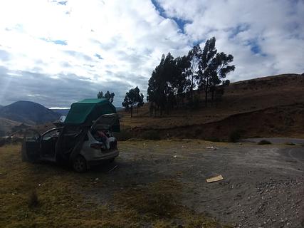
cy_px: 114
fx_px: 158
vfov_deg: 71.6
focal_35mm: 18
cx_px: 152
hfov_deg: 87.8
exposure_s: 1/1997
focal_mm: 1.87
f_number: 2.4
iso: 40
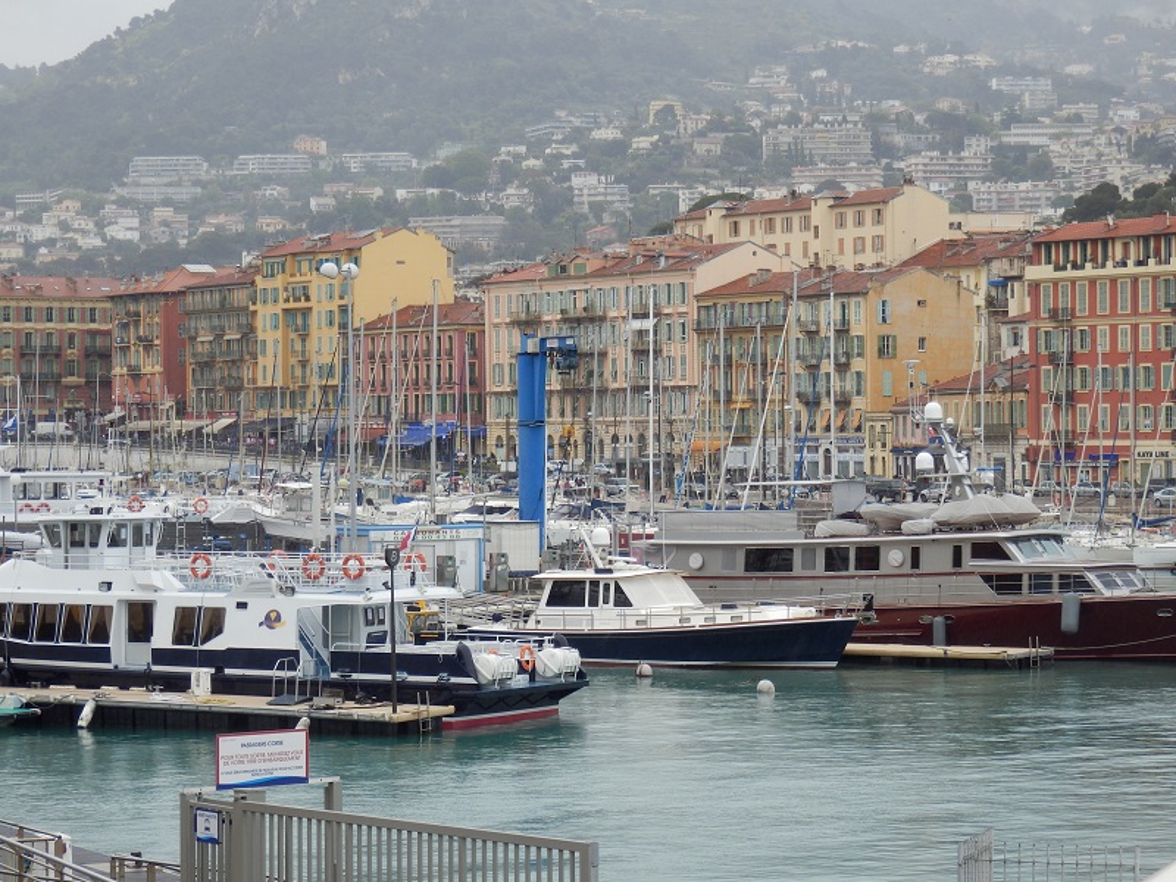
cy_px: 441
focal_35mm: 106
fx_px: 3601
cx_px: 588
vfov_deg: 14.0
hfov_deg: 18.5
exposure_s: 1/125
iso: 100
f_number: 5
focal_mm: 19
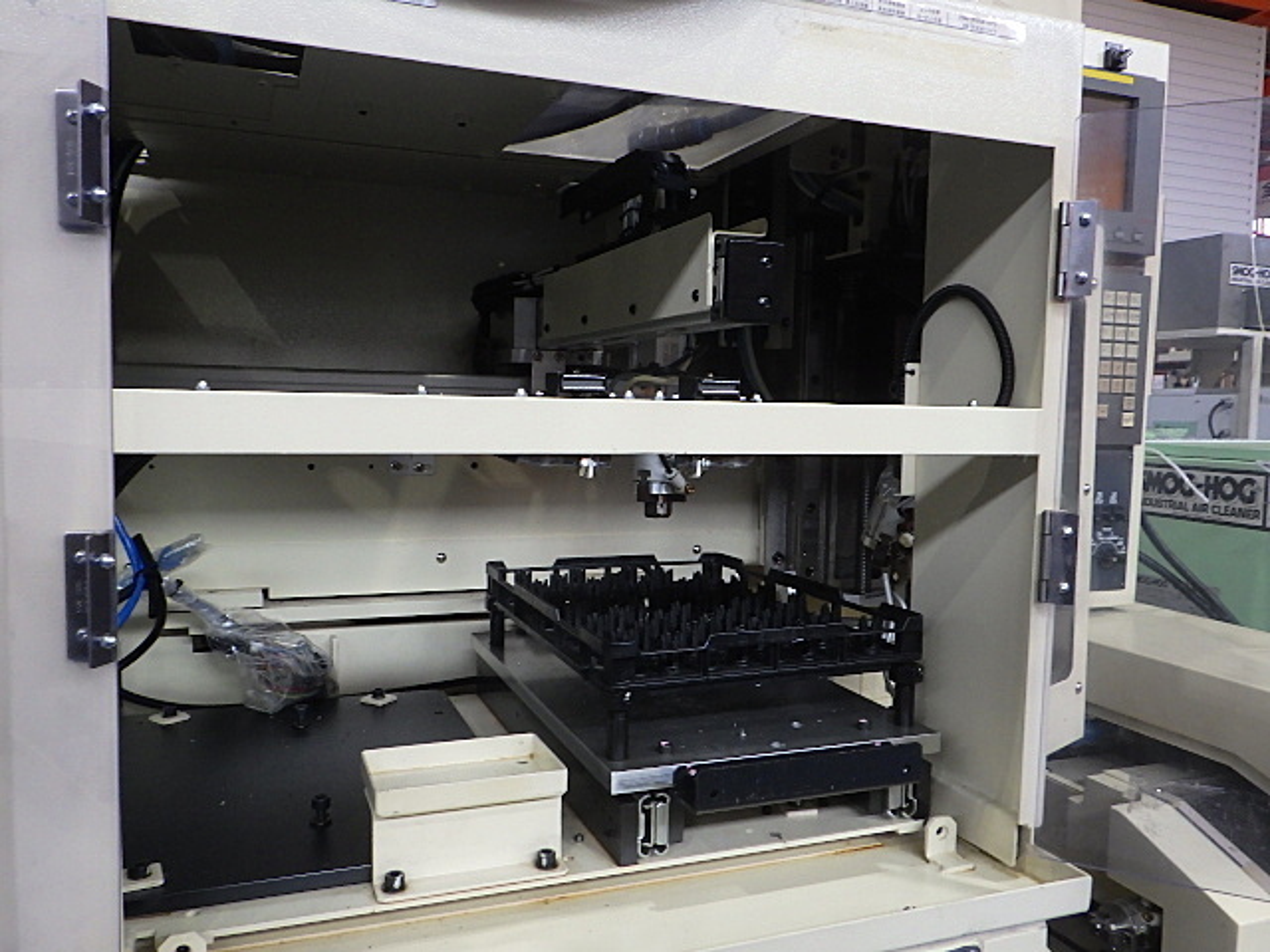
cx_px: 635
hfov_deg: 63.4
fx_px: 1027
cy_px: 476
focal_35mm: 28
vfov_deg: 49.7
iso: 400
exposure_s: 1/45
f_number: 3.5
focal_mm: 5
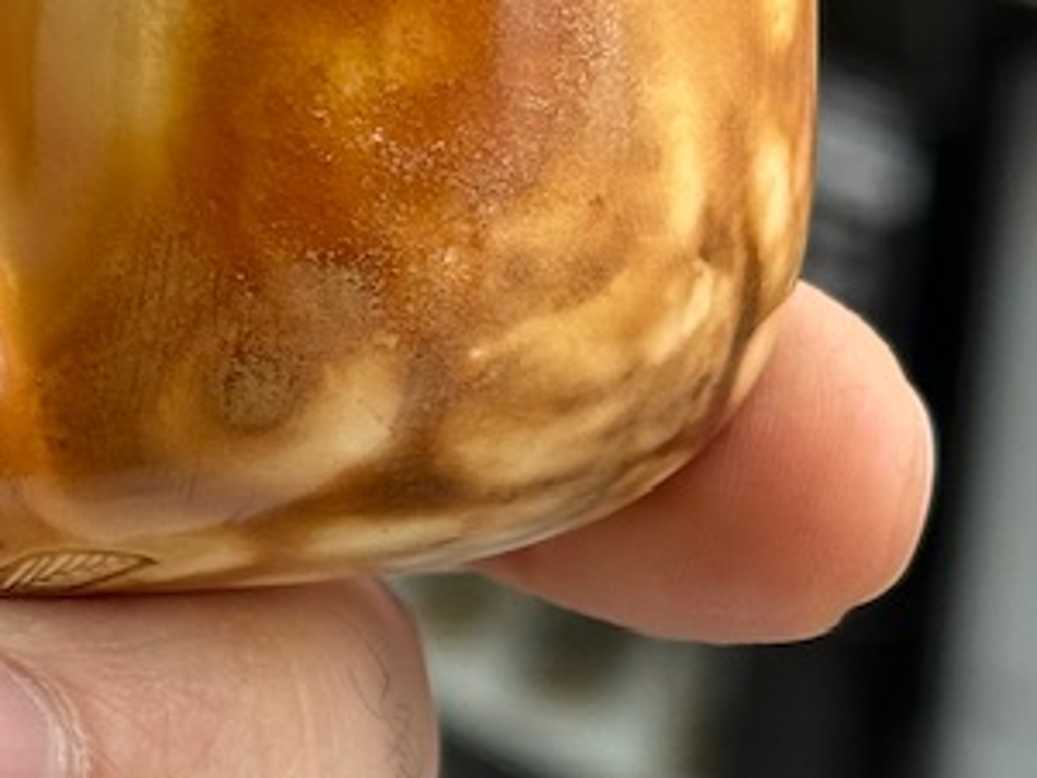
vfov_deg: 7.3
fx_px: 6114
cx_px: -851
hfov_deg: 9.2
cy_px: 196
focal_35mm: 204
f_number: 1.78
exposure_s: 1/496
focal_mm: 6.86
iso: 64
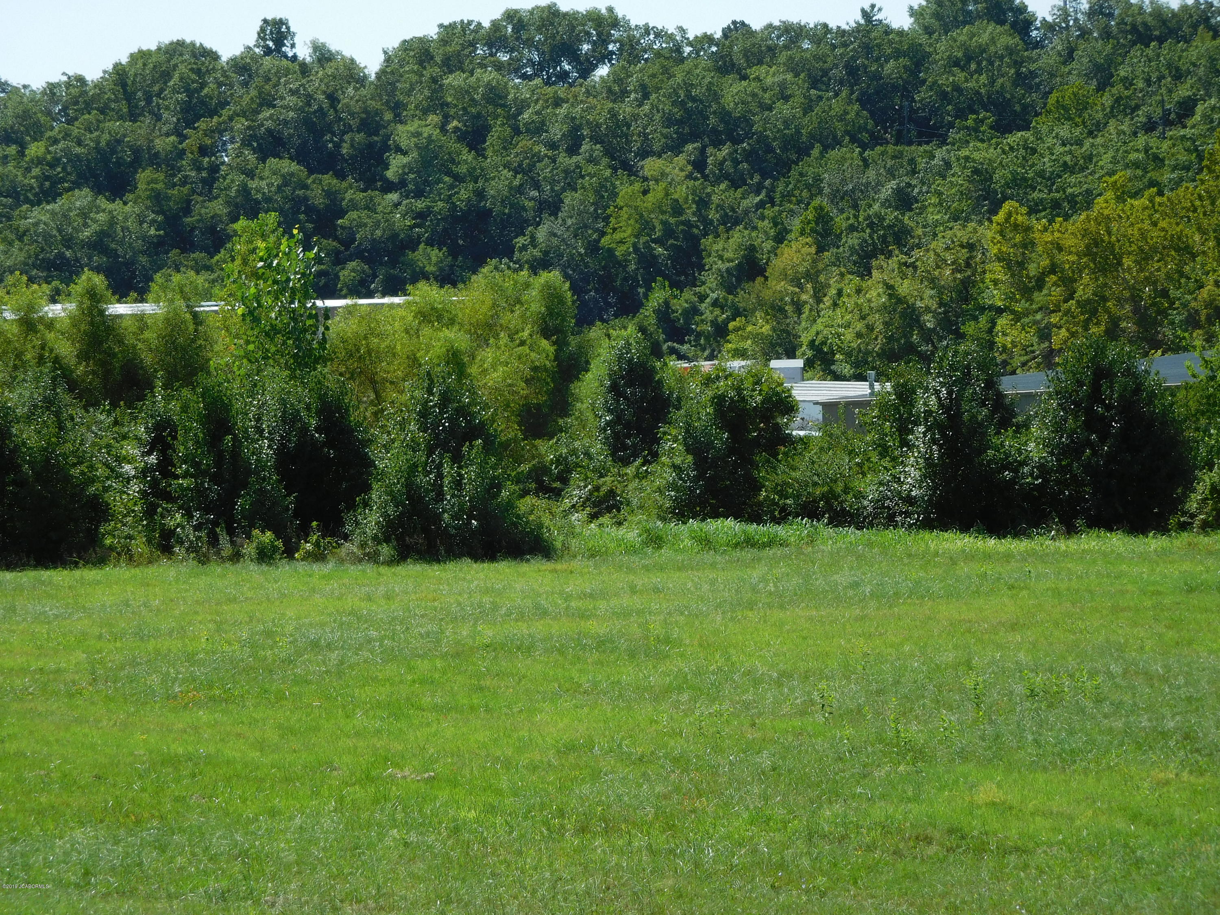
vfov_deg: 10.6
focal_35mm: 140
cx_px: 610
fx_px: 4934
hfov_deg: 14.1
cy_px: 458
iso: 125
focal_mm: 25
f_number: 5.1
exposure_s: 1/500
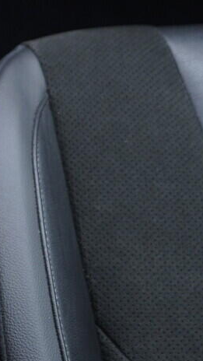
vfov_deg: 17.9
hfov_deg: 9.7
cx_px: -198
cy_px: 18
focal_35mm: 117
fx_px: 1120
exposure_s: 1/40
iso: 320
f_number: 2.8
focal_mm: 24
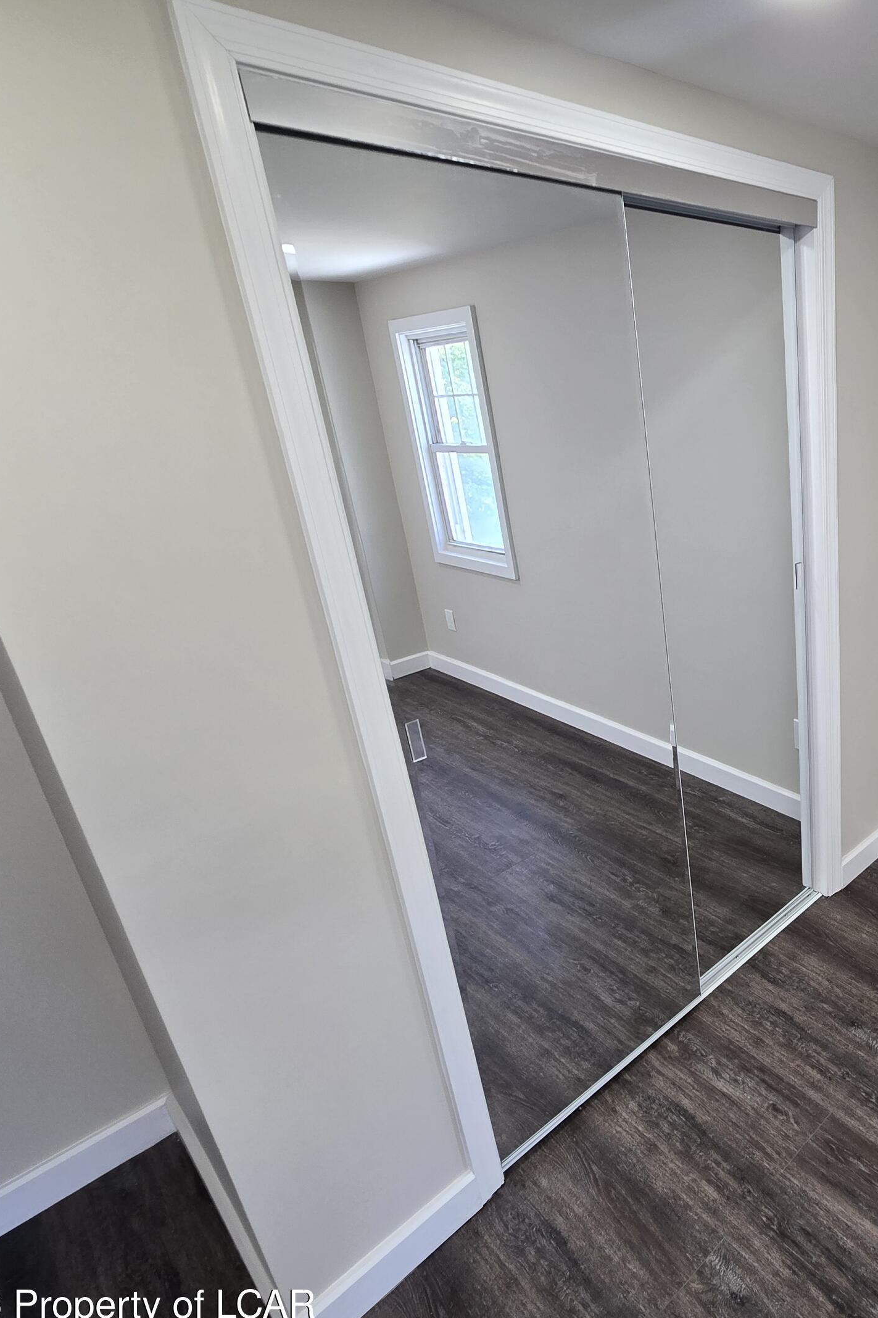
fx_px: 695
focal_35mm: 19
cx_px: 809
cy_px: 674
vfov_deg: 86.9
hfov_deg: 55.0
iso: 100
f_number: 2.2
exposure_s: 1/60
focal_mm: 2.2
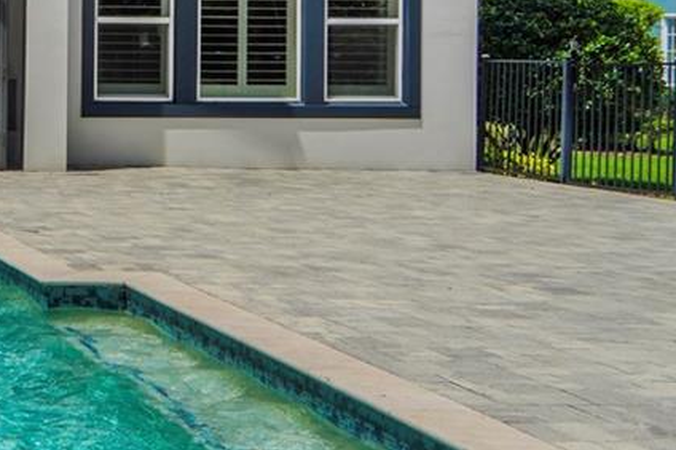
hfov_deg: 23.2
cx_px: -367
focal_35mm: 68
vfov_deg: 19.6
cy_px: 53
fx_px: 1276
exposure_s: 1/400
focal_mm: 12
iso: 100
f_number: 7.1
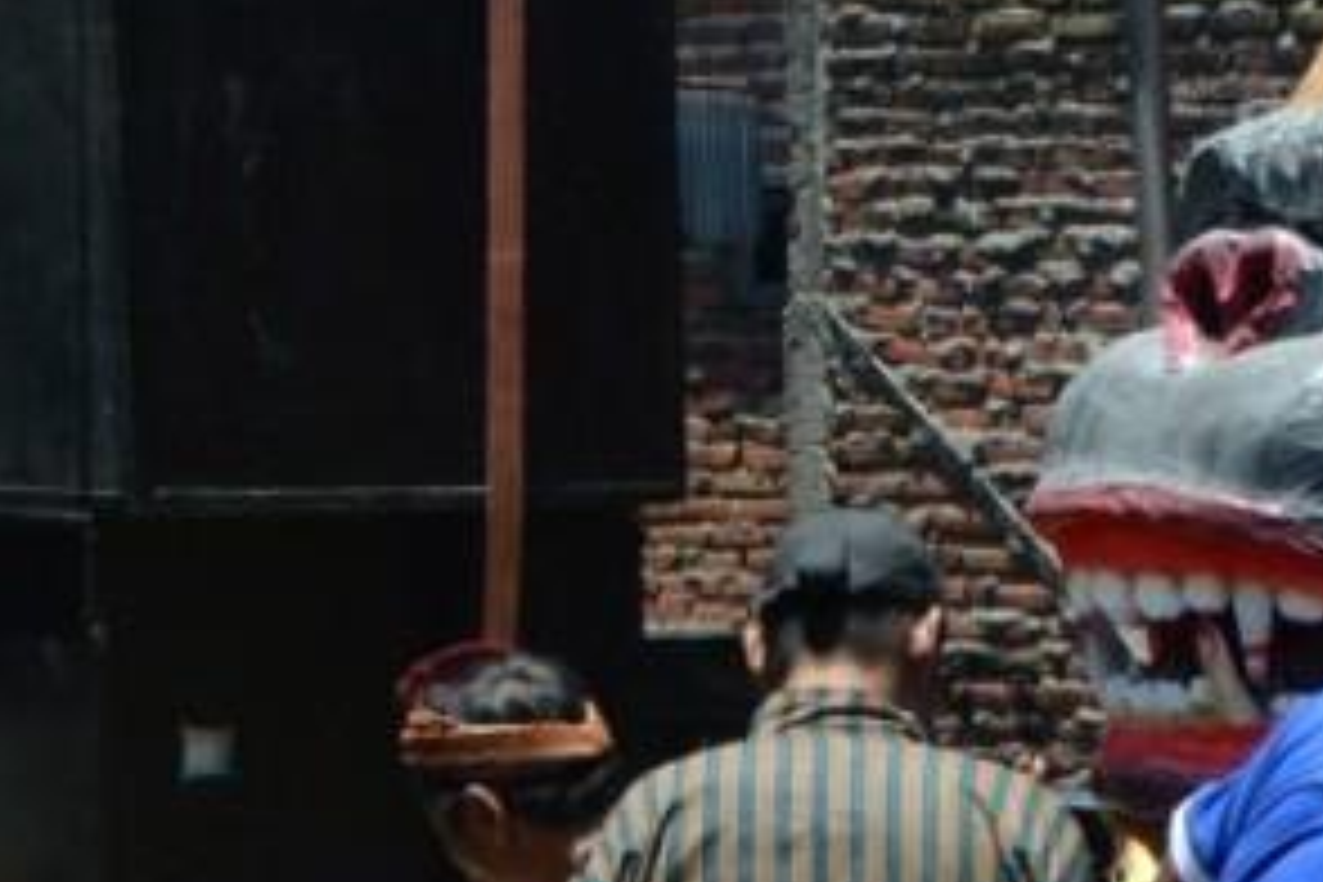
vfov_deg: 8.7
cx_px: 1906
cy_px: 886
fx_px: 5769
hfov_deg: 12.5
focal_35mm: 157
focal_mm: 32
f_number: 4
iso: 720
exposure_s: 1/4000
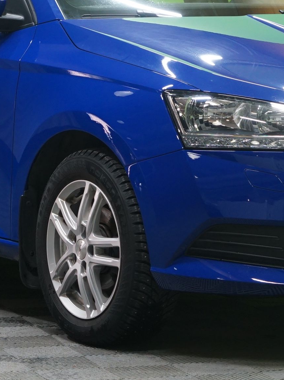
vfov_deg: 10.5
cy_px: 62
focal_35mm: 187
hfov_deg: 7.9
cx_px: 164
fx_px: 2046
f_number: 5.6
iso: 800
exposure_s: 1/20
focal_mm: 57
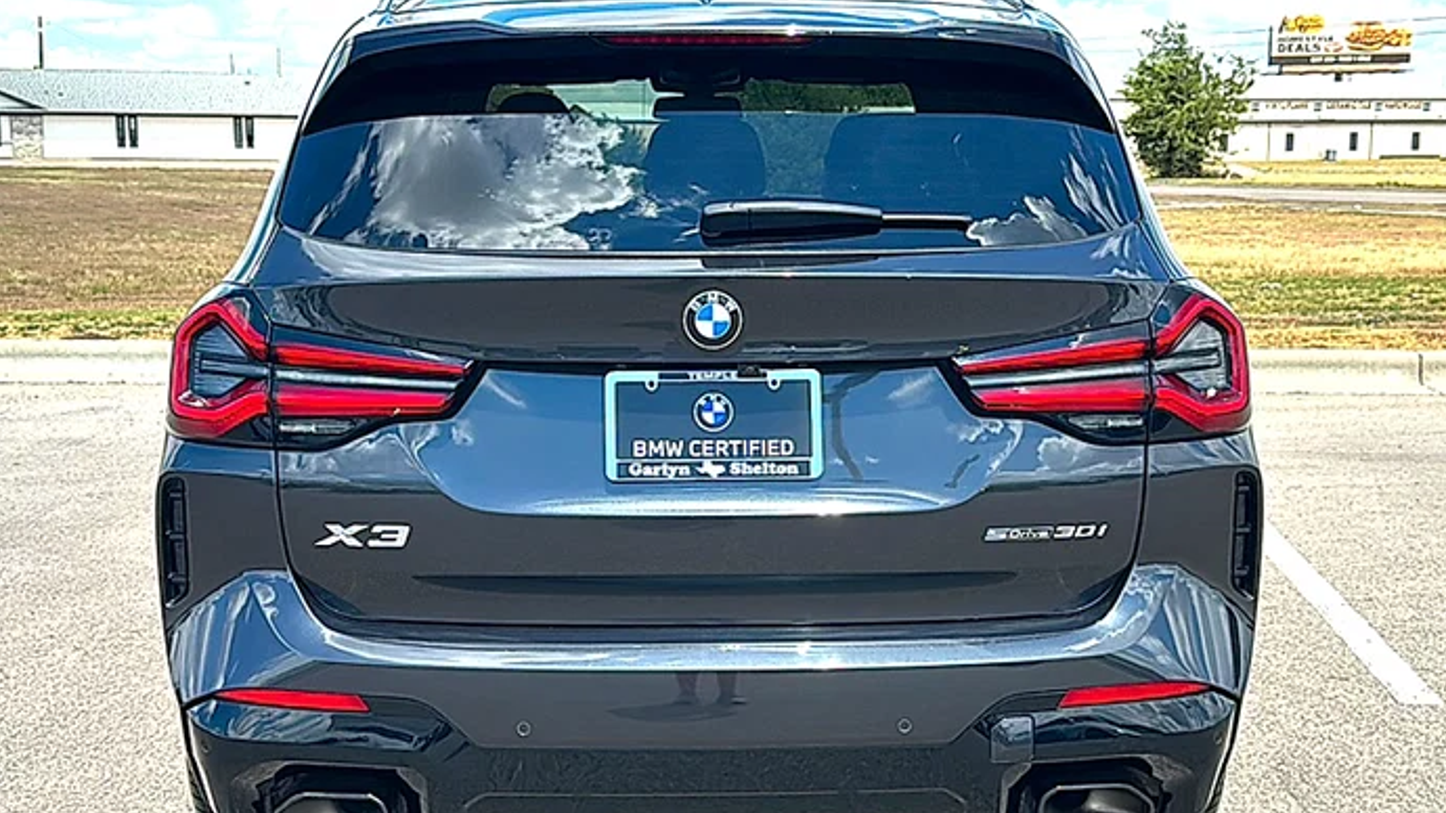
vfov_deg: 28.3
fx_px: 1610
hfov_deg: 48.4
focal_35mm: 42
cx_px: 725
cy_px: 449
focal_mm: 6.86
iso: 80
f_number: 1.78
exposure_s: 1/2747
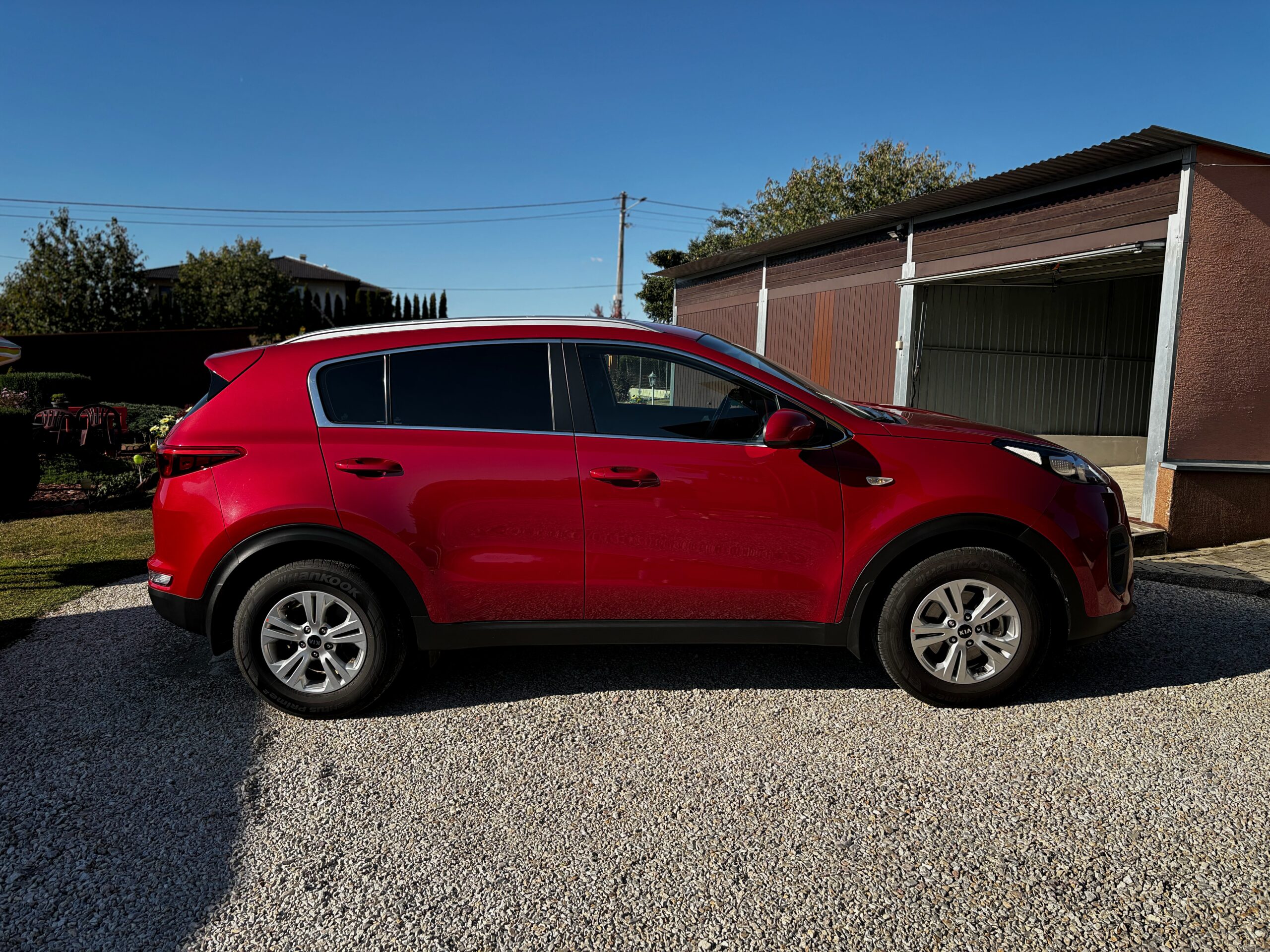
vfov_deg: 53.1
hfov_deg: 67.3
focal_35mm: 26
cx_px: 635
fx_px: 954
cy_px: 476
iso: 50
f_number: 1.6
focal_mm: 5.96
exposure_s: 1/2242
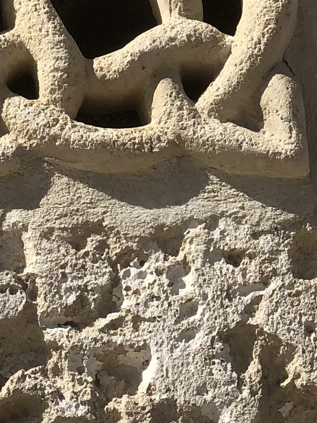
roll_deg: +1.7
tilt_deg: +9.3
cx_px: 59
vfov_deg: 9.0
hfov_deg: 6.9
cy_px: 532
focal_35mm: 216
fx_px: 2638
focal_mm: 6
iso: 16
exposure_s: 1/1799
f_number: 2.4
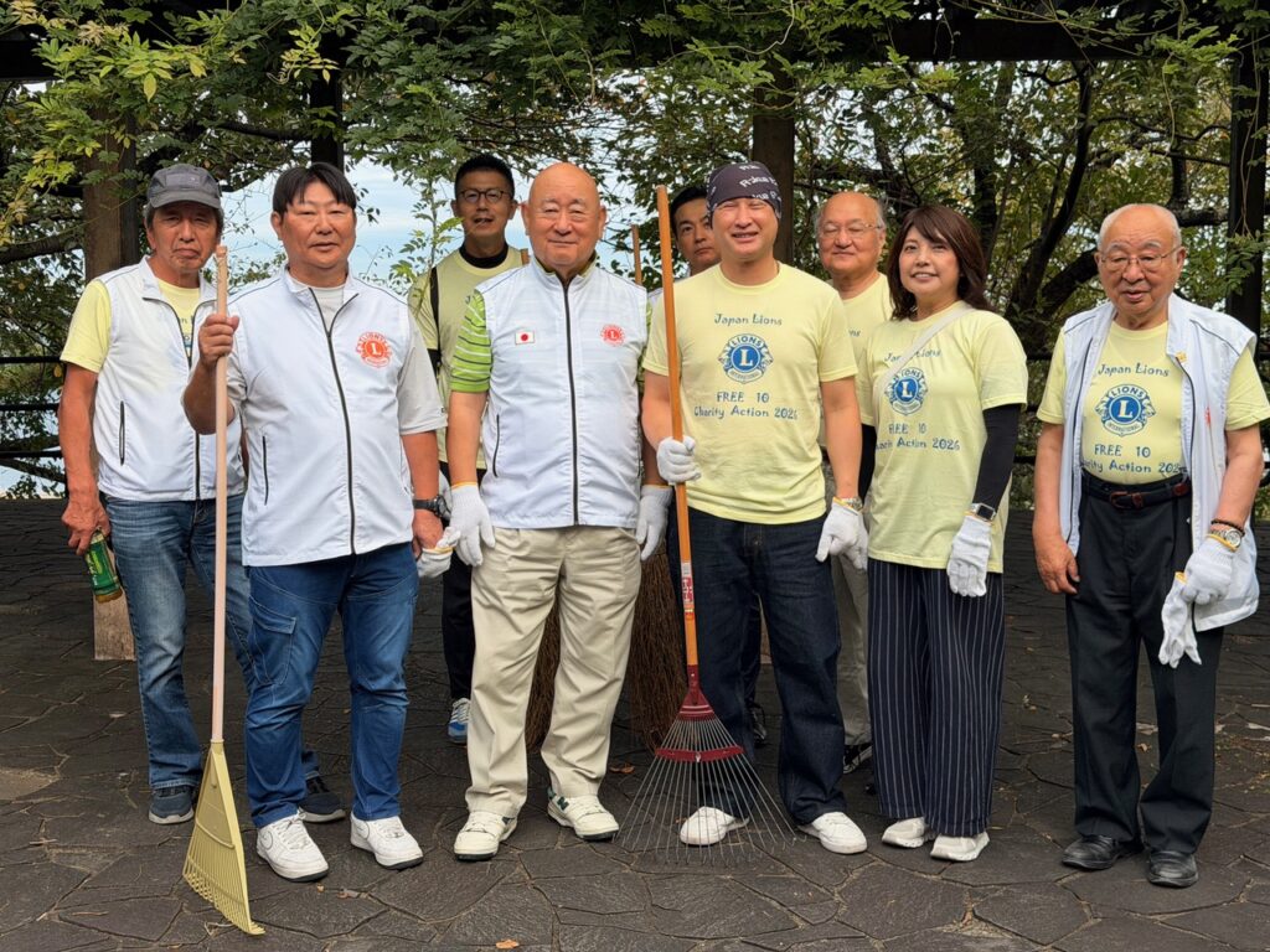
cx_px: 635
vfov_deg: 30.3
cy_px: 476
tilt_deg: -5.2
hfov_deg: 39.7
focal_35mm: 48
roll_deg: +0.9
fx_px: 1761
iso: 80
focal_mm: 6.76
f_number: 1.78
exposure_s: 1/1838
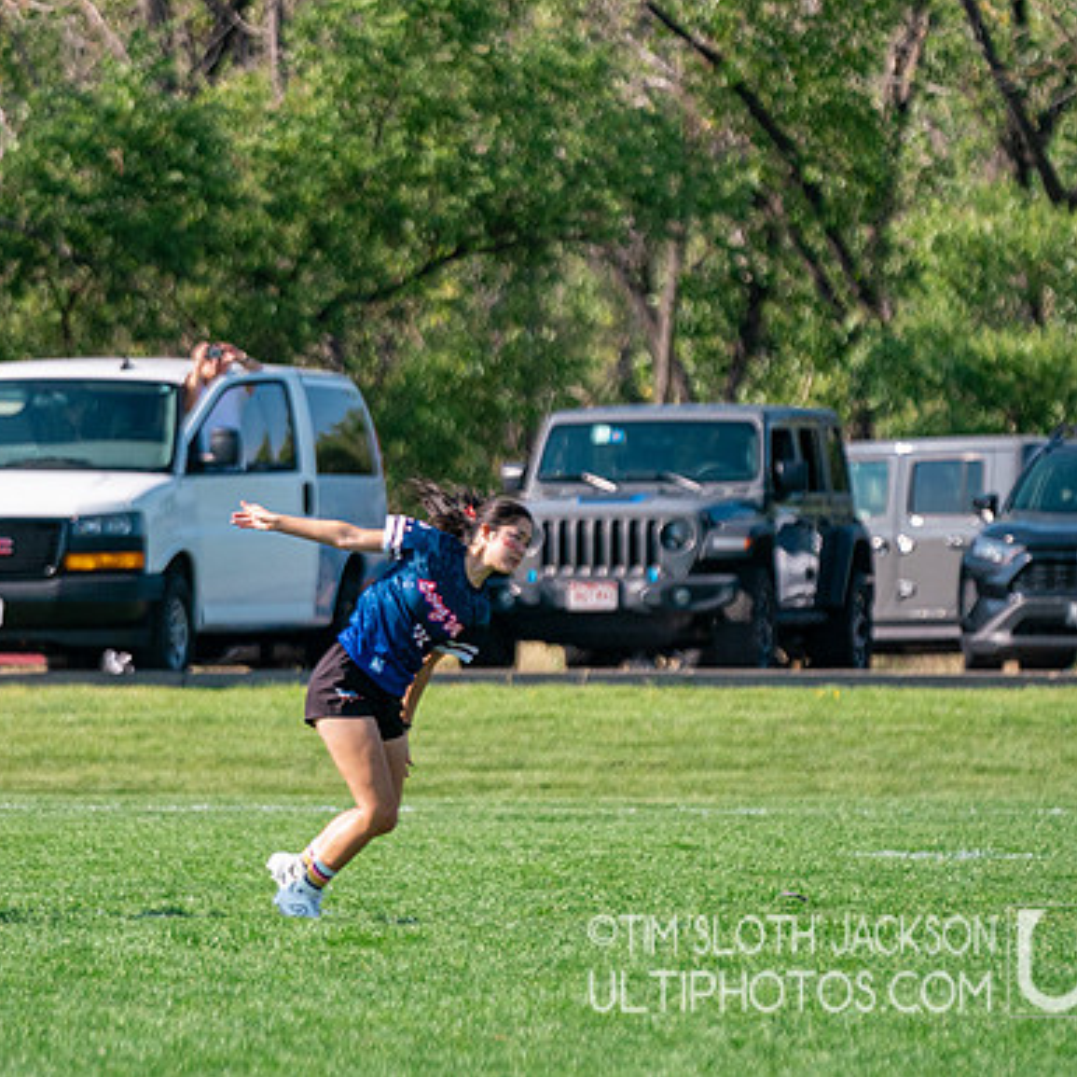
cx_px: 406
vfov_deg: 4.5
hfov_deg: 4.5
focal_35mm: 393
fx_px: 13834
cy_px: 554
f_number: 2.8
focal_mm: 200
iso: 1000
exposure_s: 1/12800
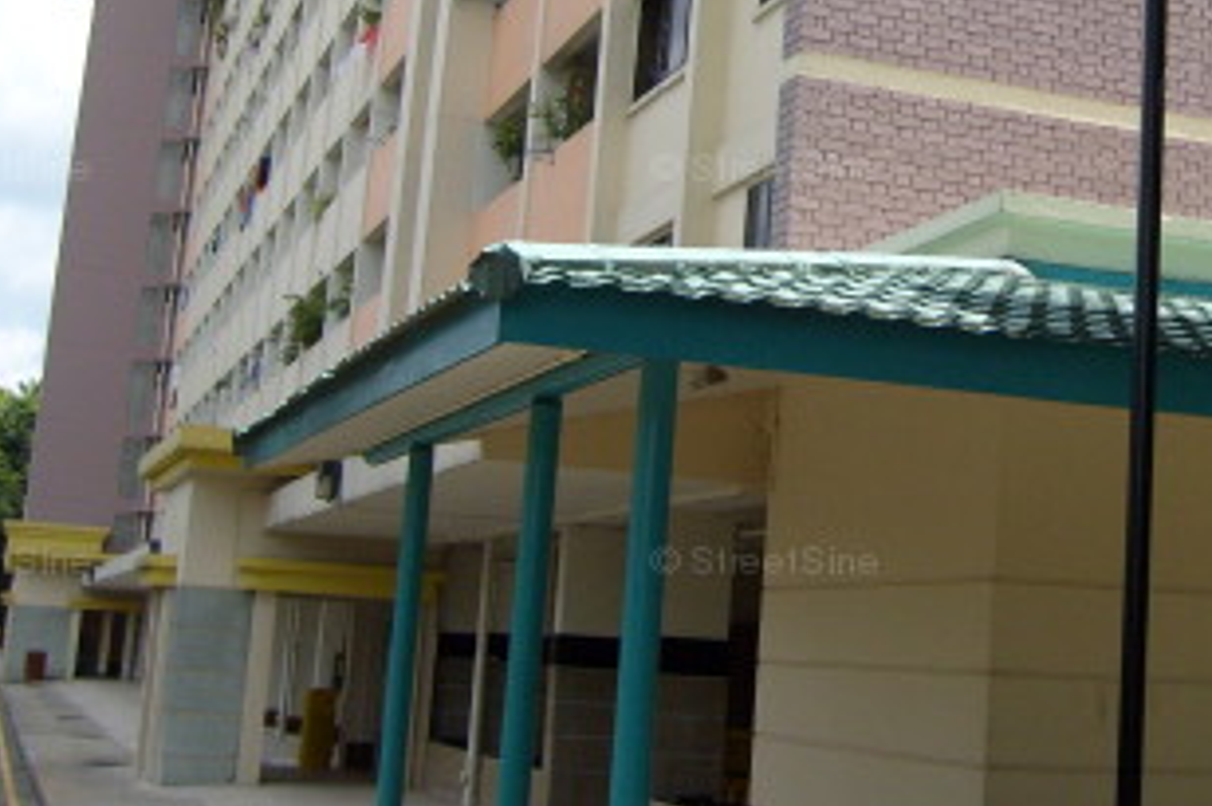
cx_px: 944
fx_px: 2187
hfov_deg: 30.3
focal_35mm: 65
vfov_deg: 20.7
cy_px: 173
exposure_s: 1/250
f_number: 7.1
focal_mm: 5.8
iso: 80
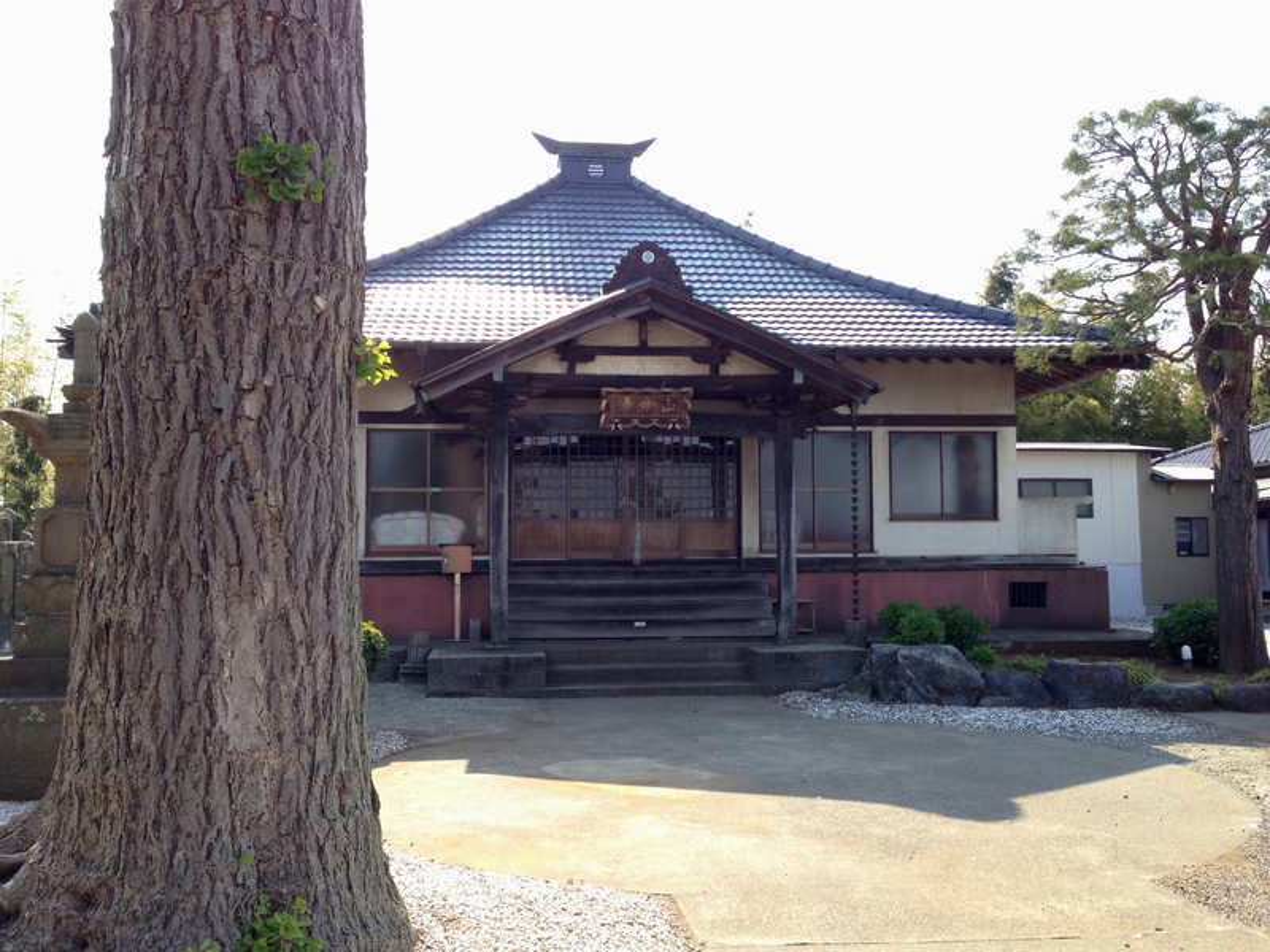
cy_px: 476
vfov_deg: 42.9
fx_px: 1211
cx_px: 635
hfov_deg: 55.4
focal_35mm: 33
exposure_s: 1/390
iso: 50
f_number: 2.4
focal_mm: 4.13
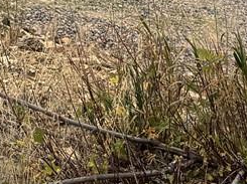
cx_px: -104
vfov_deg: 8.5
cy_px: -271
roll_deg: -0.3
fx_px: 1119
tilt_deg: +5.3
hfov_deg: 12.1
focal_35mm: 157
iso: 80
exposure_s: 1/1238
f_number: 1.78
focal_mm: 6.76
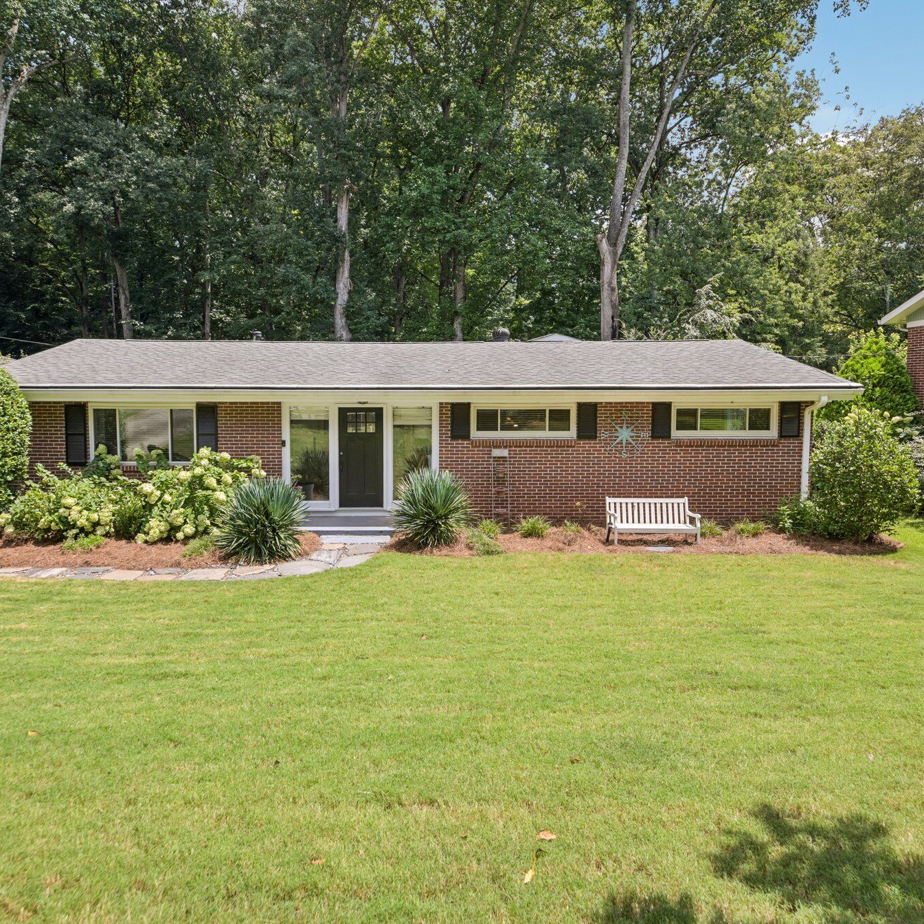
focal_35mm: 22
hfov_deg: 69.5
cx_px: 426
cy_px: 456
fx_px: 664
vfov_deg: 69.6
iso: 64
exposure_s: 1/100
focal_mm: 17
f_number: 8
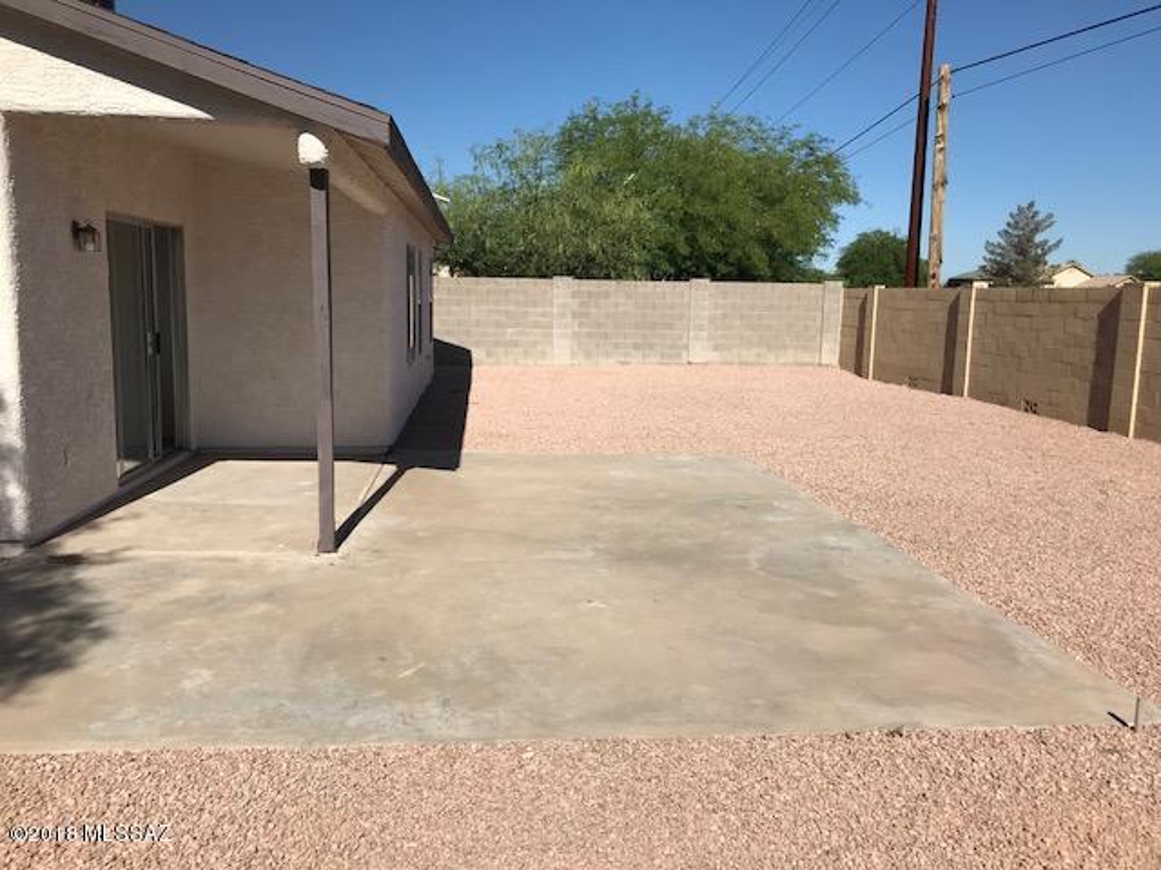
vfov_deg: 49.7
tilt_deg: -7.3
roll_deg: -0.8
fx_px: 939
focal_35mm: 28
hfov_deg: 63.4
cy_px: 435
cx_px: 580
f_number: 1.8
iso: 20
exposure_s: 1/4000
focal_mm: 3.99
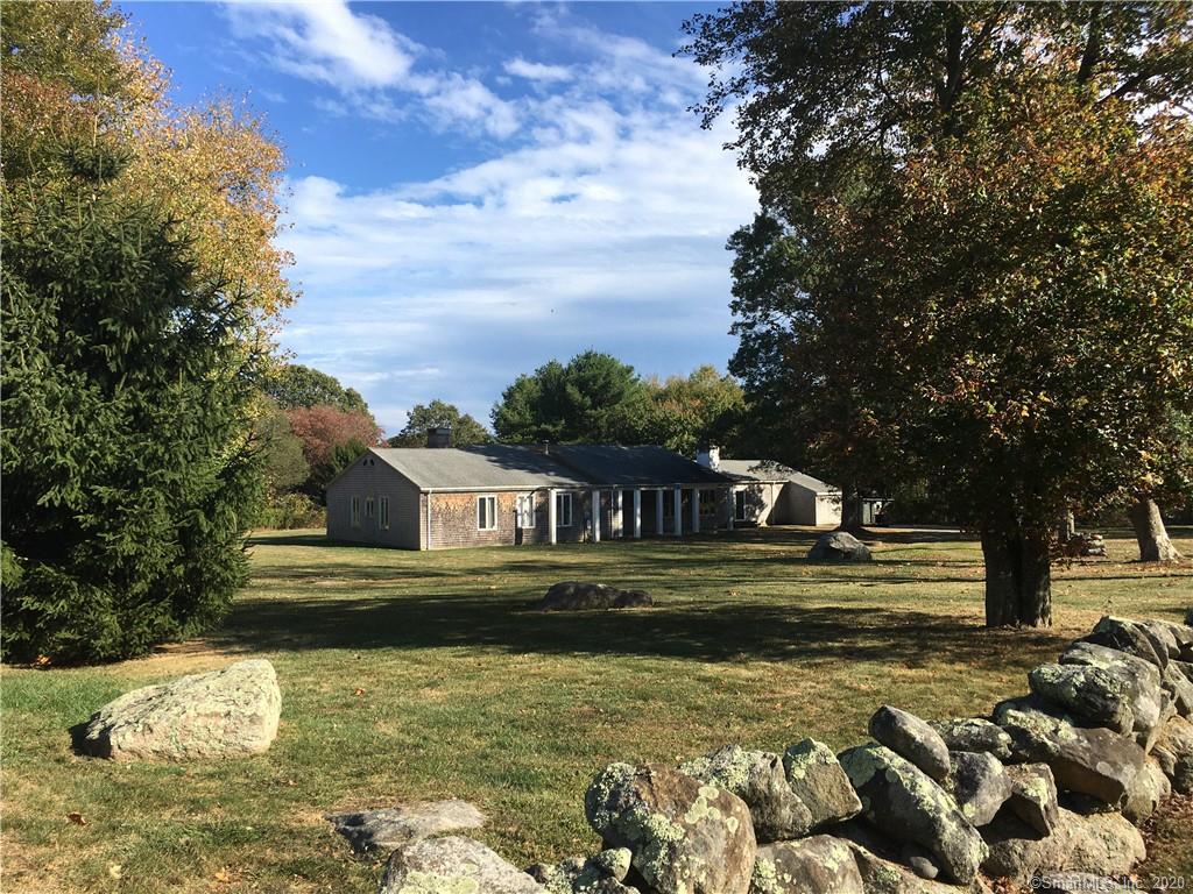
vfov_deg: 48.2
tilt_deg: +1.8
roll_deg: +0.9
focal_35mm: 29
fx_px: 999
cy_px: 447
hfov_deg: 61.7
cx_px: 596
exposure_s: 1/1304
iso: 25
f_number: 2.2
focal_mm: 4.15
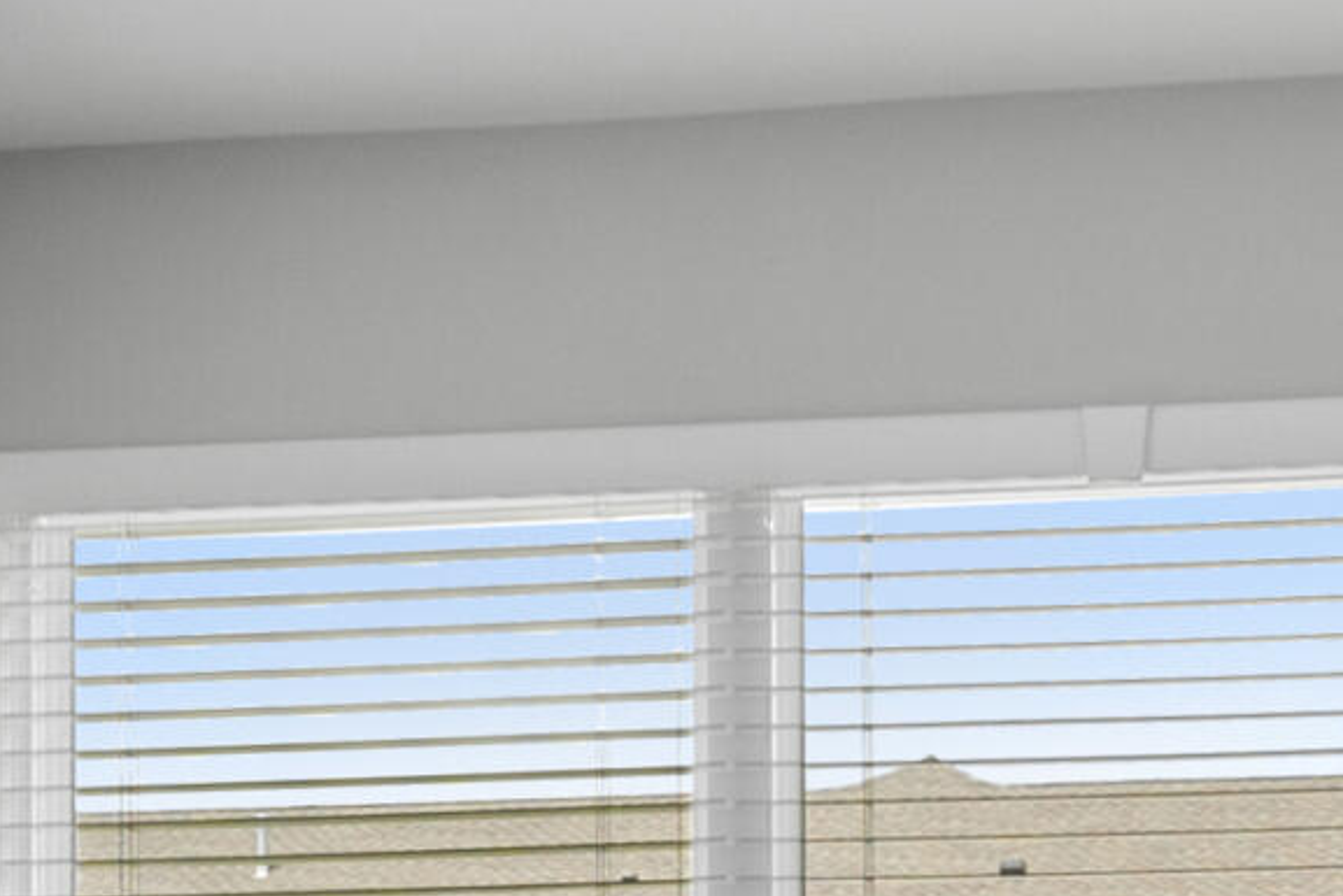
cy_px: 1275
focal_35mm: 78
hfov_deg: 25.8
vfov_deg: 16.2
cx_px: 950
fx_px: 2910
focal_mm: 10
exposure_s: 1/50
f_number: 8
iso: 320
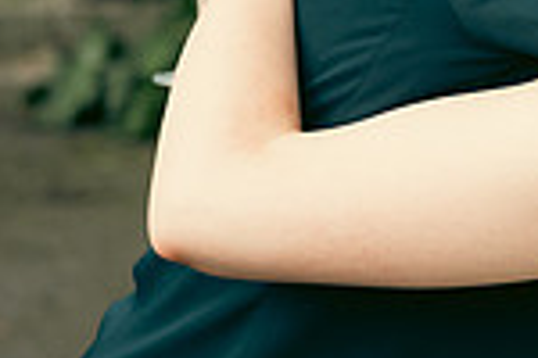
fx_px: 2884
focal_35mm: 193
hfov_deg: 10.4
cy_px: -84
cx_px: 714
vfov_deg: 7.1
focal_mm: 50
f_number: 3.5
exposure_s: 1/640
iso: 125
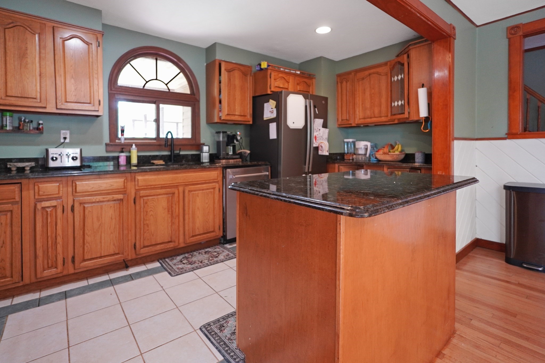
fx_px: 250
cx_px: 272
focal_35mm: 16
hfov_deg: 95.0
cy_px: 182
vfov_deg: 72.0
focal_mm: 11
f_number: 1.8
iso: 500
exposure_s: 1/80
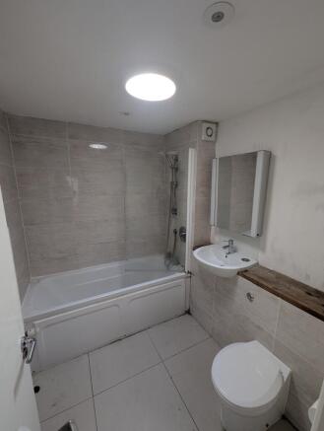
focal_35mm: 13
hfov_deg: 90.1
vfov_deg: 106.1
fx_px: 162
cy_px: 216
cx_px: 162
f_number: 2.2
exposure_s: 1/23.8
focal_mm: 1.95
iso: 88
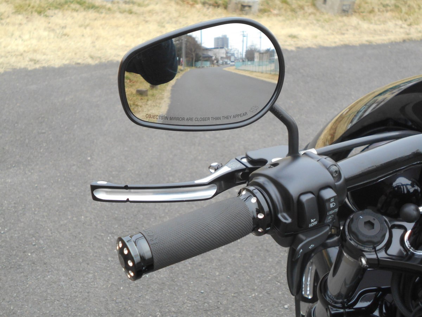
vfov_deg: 29.1
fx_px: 610
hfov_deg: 38.2
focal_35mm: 50
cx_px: 211
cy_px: 158
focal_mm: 8.8
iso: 200
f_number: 4.5
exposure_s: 1/250
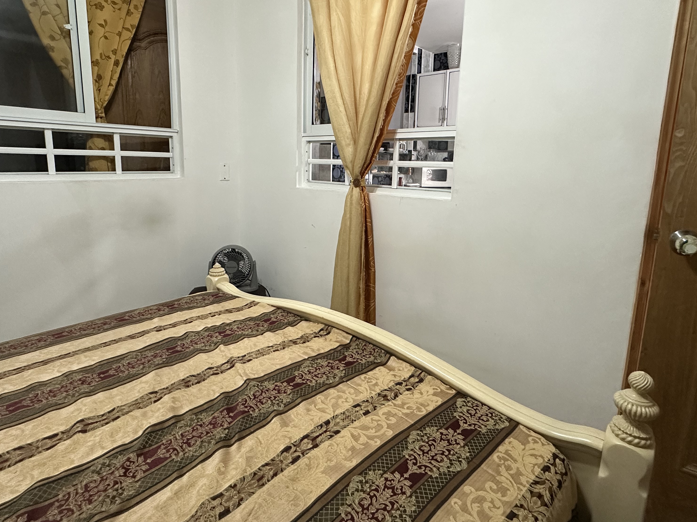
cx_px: 346
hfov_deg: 84.7
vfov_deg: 68.4
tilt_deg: -9.3
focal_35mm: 19
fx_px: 383
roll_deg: -1.8
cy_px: 225
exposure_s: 1/60
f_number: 2.2
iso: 500
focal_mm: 2.22
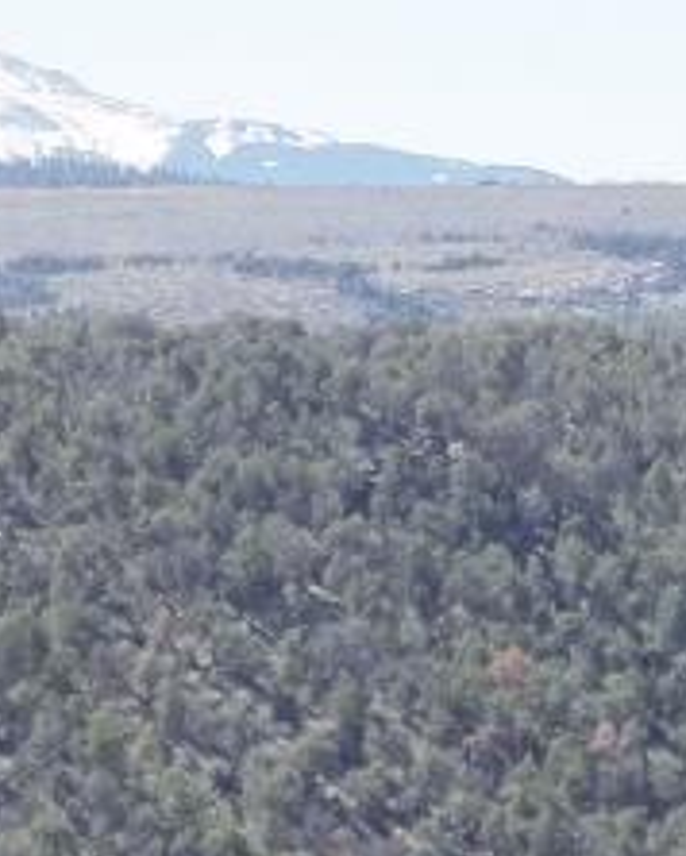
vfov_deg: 4.7
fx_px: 10366
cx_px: 193
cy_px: 532
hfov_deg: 3.8
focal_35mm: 409
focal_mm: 24.5
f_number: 5.9
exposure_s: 1/250
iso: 80
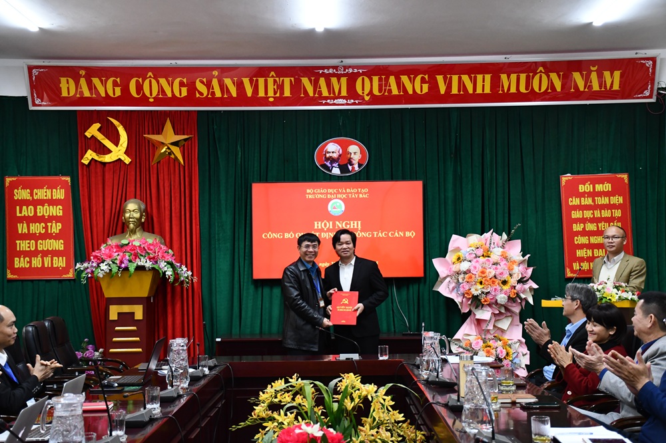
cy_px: 222
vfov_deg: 26.5
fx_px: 943
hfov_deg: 38.9
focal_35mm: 51
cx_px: 333
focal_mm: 34
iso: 2000
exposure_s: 1/125
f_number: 4.2
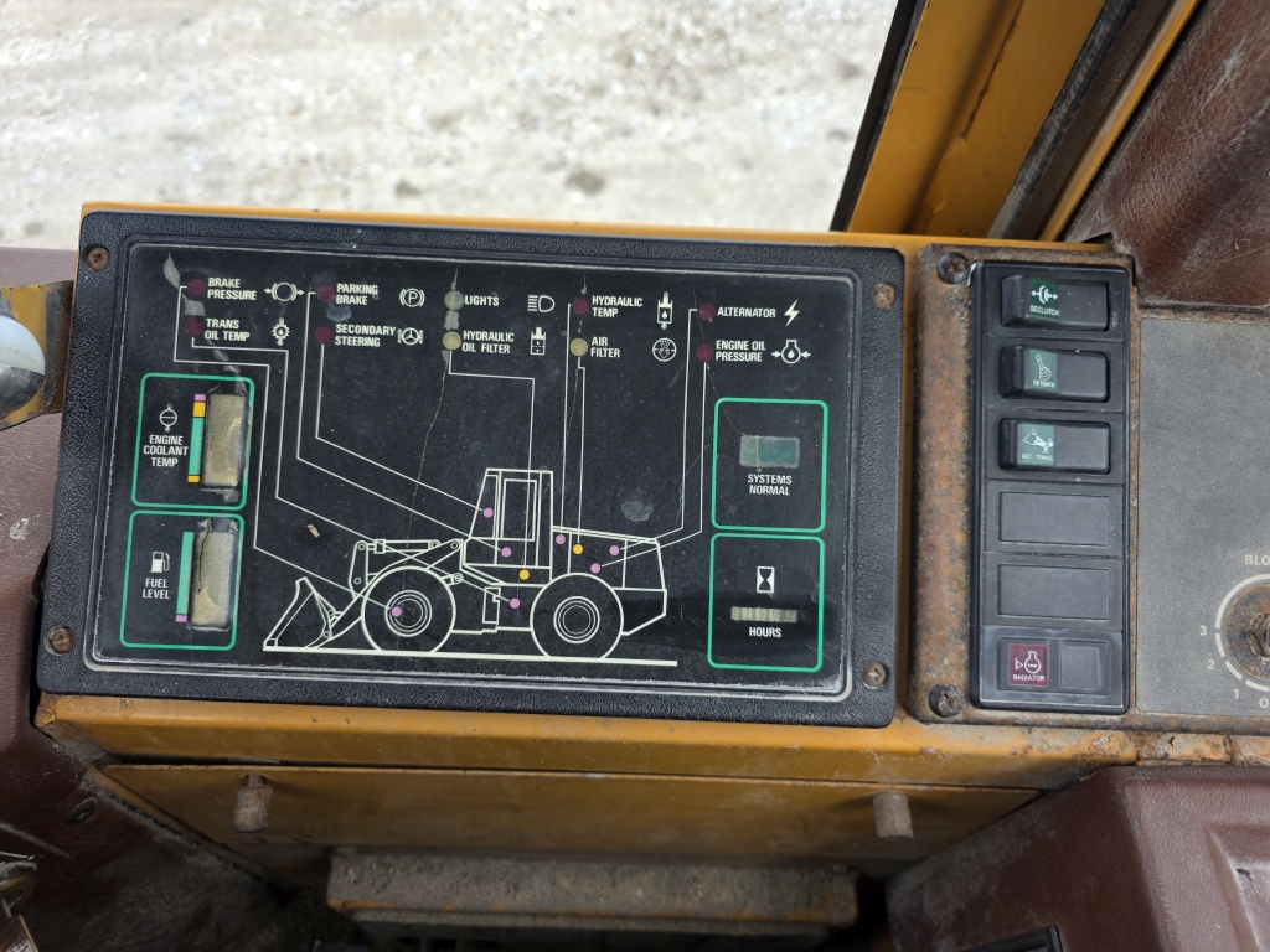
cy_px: 476
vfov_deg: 58.9
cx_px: 635
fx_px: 844
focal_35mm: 23
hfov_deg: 73.9
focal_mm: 6.3
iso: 32
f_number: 1.7
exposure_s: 1/359
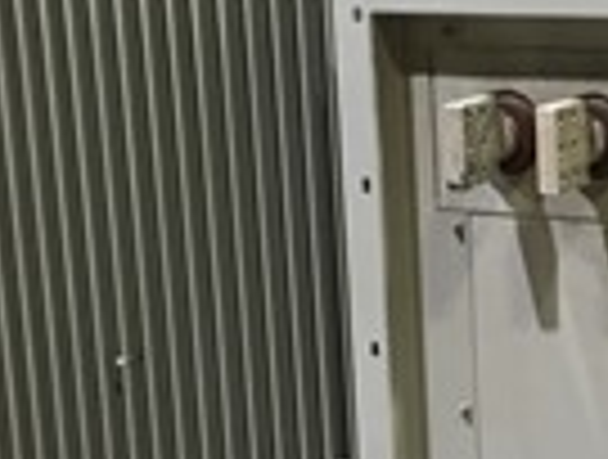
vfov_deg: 15.5
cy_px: 238
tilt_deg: -11.5
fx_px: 1691
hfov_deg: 19.0
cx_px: 766
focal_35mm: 96
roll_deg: +0.8
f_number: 2.2
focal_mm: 4.15
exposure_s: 1/20
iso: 250
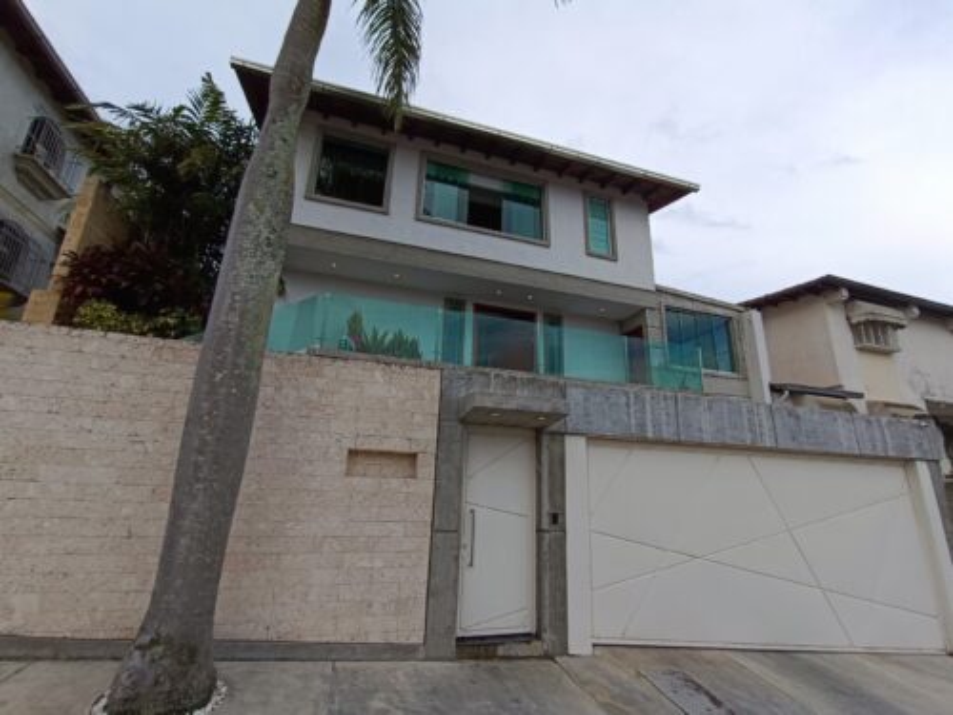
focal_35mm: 16
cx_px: 476
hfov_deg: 94.5
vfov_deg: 78.1
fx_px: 440
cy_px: 358
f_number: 2.2
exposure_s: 1/418
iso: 50
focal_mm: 1.66
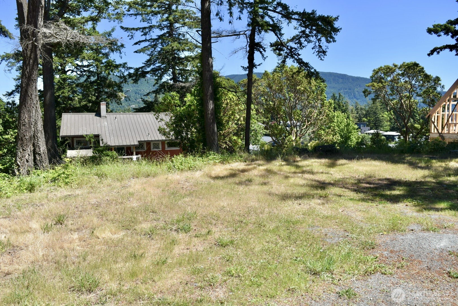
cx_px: 229
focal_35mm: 27
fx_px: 343
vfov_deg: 47.9
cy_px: 153
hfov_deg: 67.4
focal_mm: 18
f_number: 7.1
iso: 100
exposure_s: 1/250
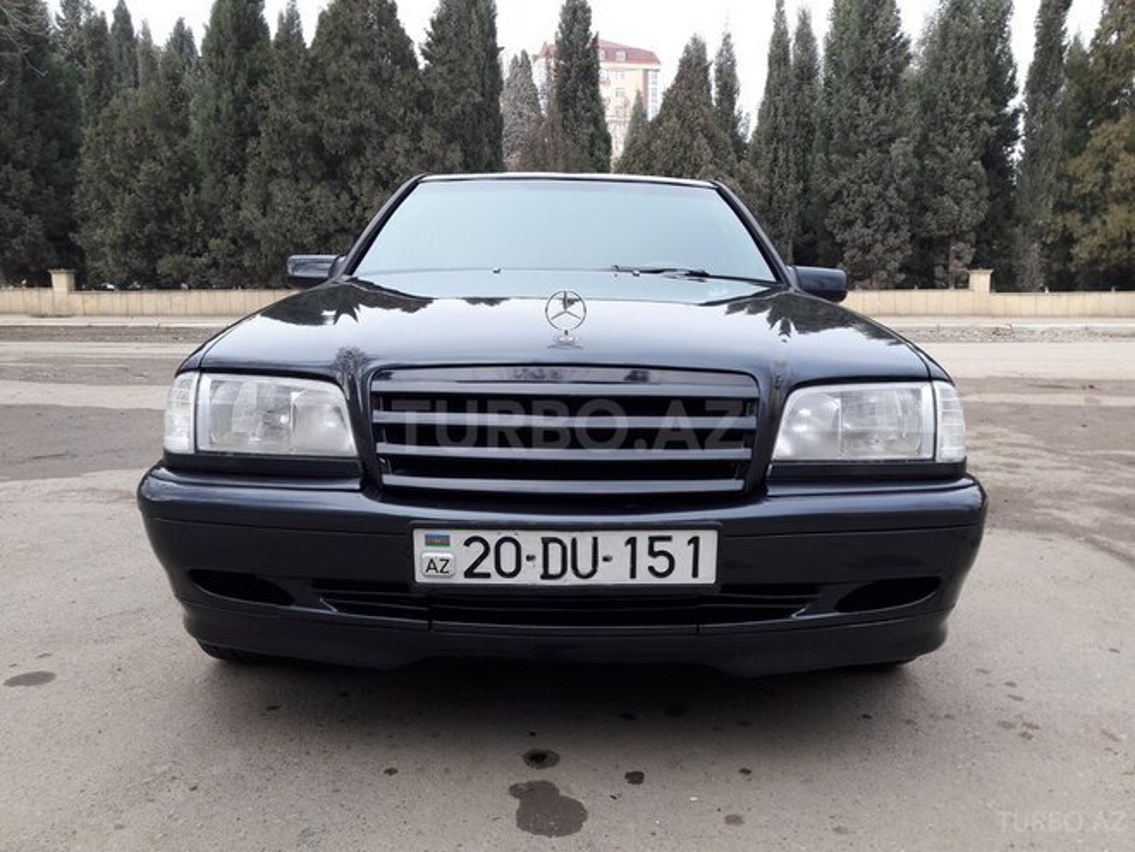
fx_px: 918
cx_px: 568
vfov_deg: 49.7
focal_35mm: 28
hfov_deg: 63.4
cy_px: 426
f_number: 1.9
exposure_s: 1/221
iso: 40
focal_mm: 3.7
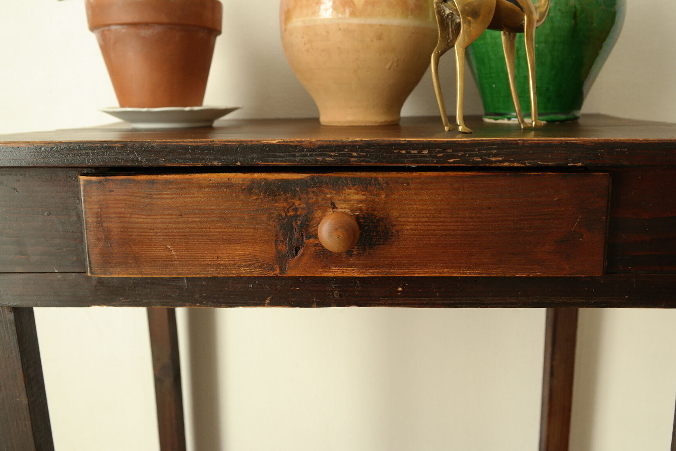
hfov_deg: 61.9
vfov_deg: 43.6
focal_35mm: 30
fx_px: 563
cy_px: 226
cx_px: 338
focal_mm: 20
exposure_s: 1/30
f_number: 5.6
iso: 400
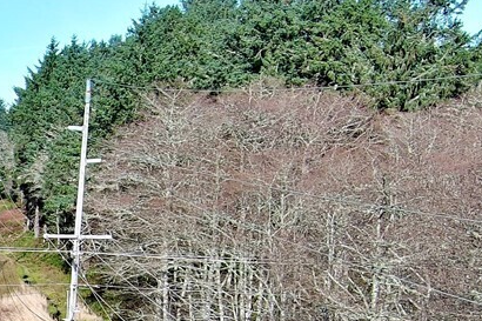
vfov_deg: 11.0
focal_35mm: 120
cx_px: -424
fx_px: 1606
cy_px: 470
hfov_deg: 14.6
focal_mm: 10.57
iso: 100
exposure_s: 1/1170
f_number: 2.8
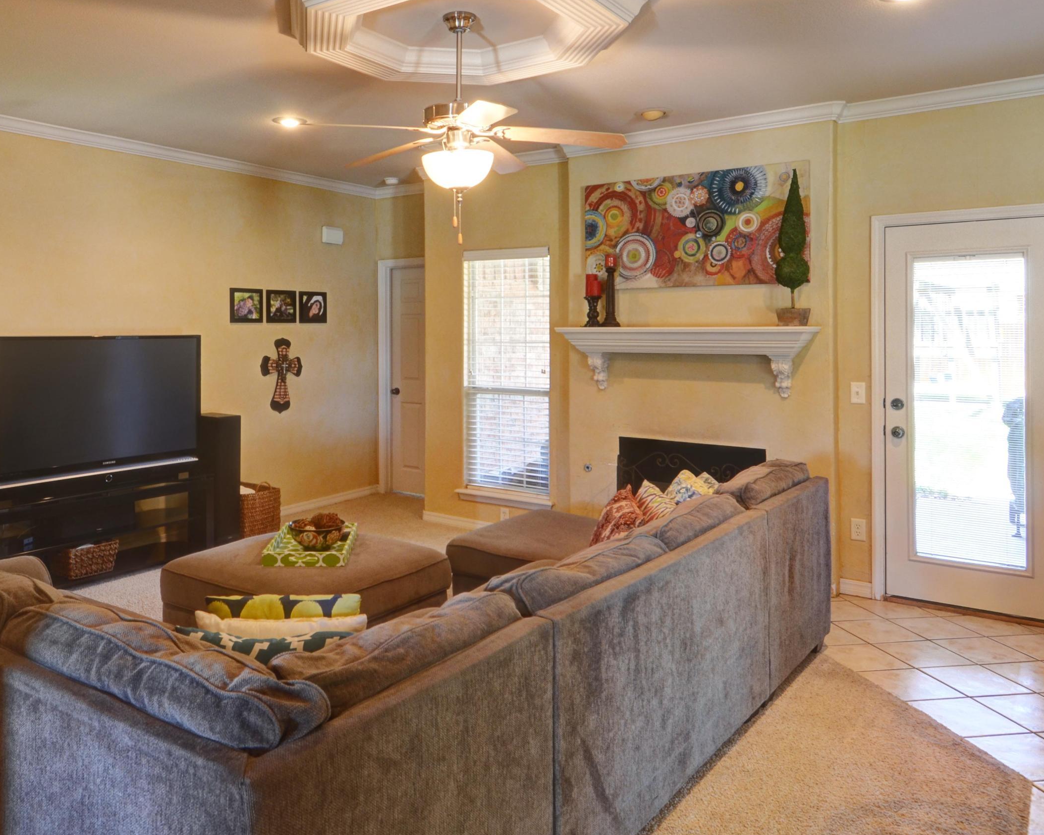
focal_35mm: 24
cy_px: 347
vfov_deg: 58.4
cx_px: 399
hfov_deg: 69.3
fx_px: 742
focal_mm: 12
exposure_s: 1/8
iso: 400
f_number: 8
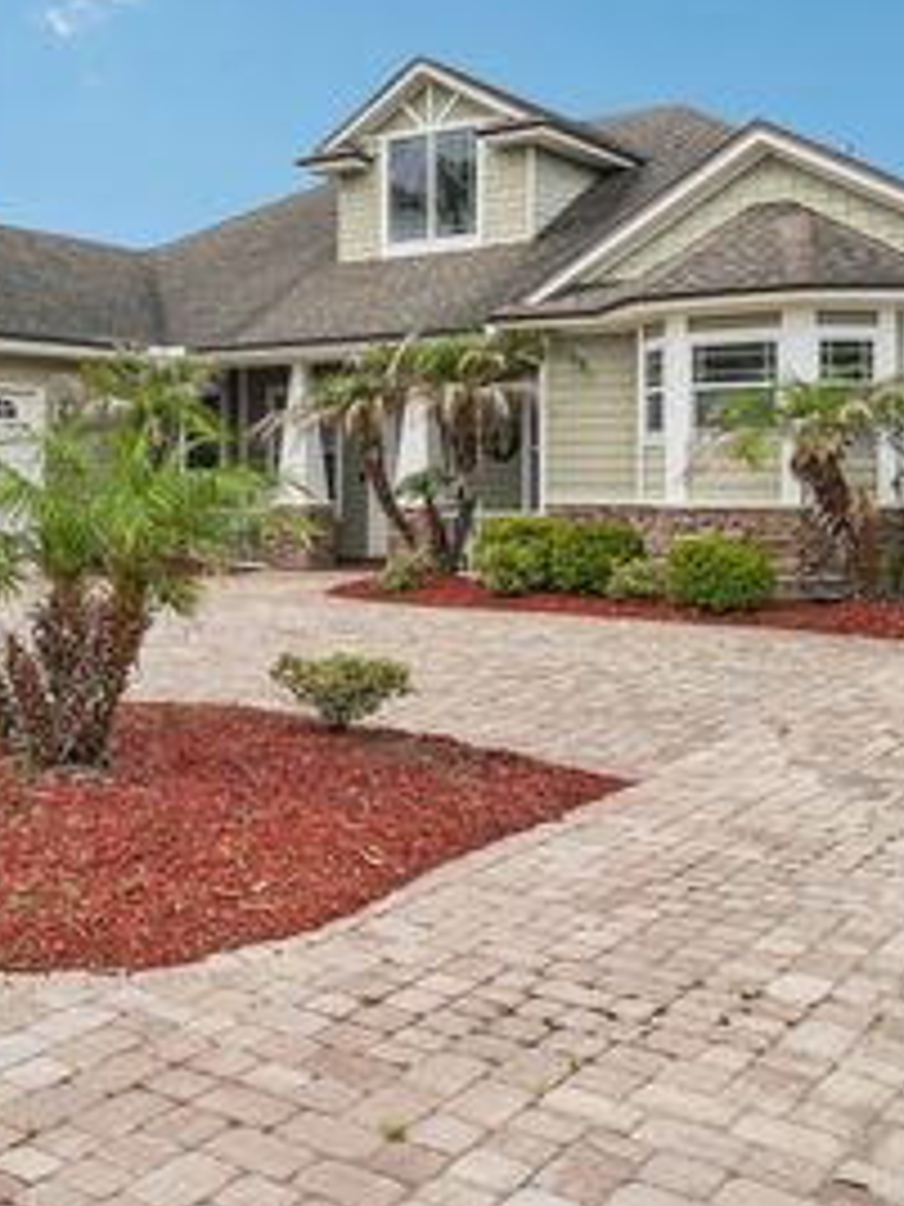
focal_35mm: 43
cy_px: 475
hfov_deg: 33.2
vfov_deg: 43.6
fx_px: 1497
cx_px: 265
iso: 320
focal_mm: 24
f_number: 11
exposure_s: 1/250
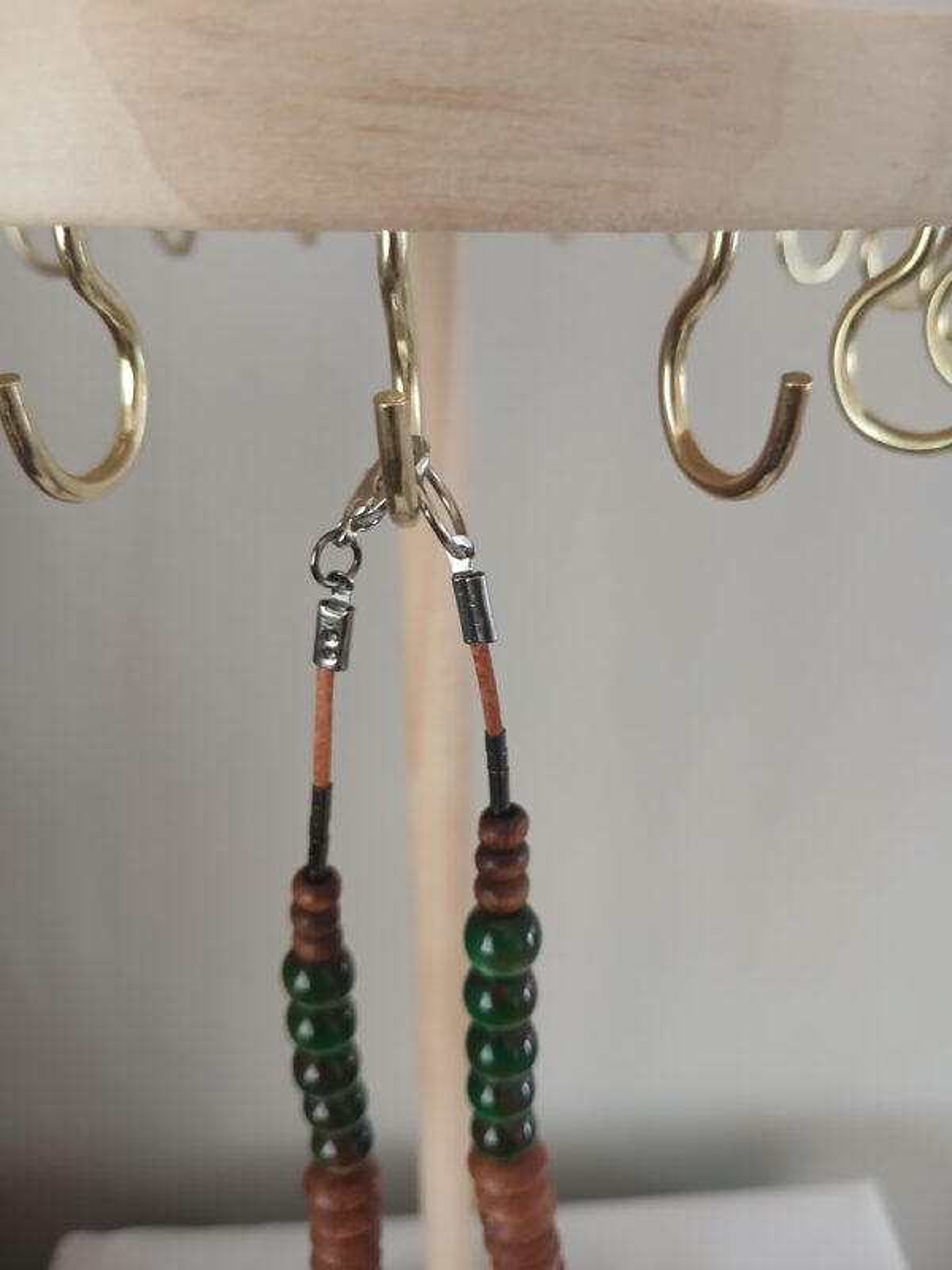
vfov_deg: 65.3
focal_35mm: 27
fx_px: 990
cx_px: 476
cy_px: 635
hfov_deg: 51.4
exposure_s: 1/33.3
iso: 250
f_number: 1.8
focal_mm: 3.98
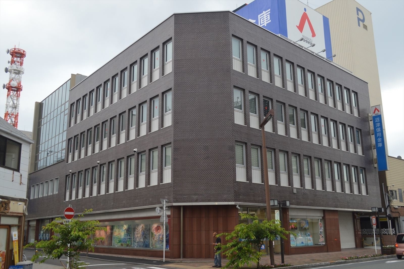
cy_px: 134
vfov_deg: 39.9
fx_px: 370
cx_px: 202
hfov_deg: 57.3
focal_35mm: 33
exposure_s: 1/100
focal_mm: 22
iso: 400
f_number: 5
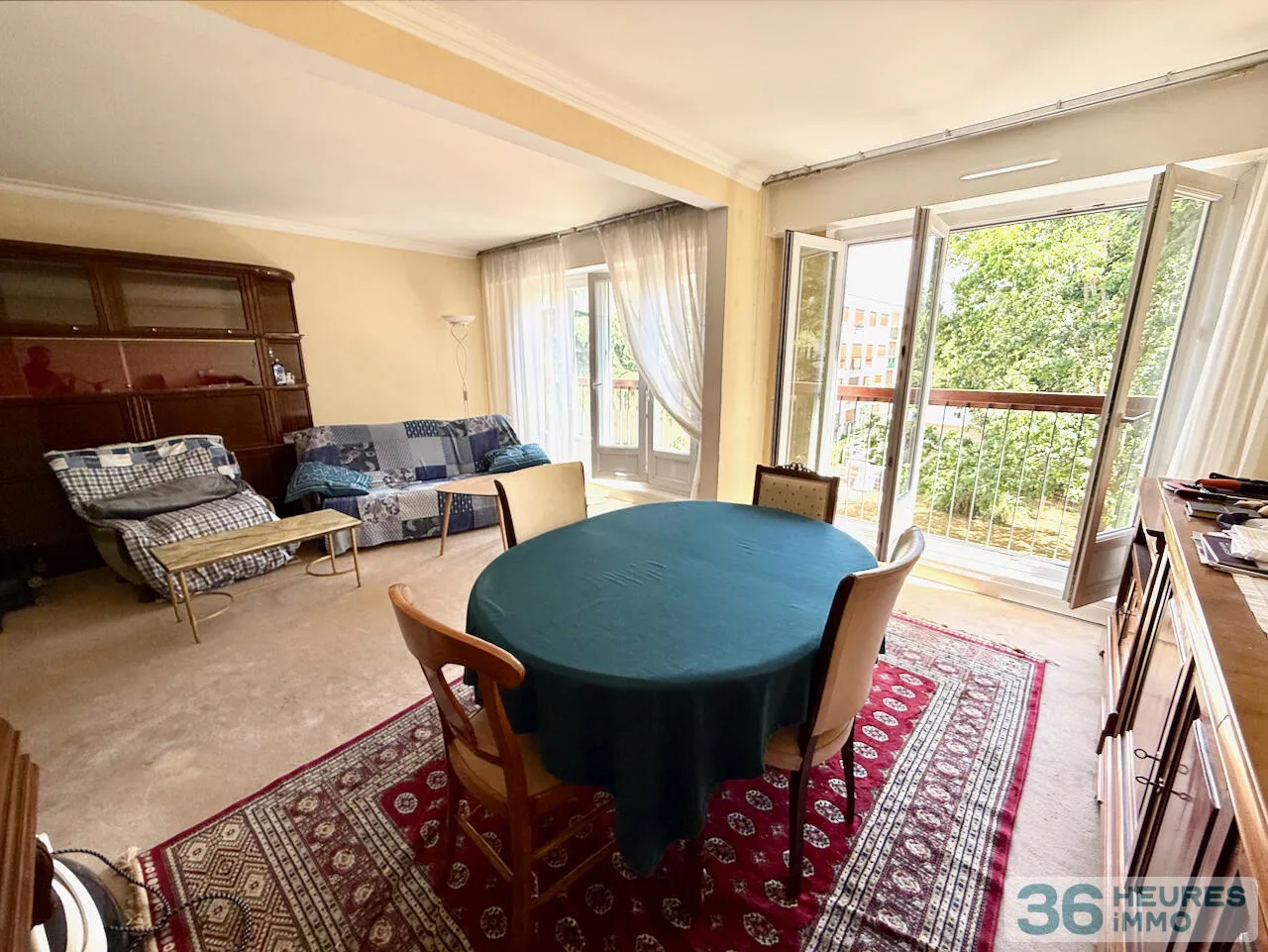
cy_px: 476
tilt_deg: -13.3
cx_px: 634
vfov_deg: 85.7
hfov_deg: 102.0
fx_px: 513
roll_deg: +0.1
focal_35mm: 14
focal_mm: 2.22
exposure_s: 1/106
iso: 64
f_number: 2.2
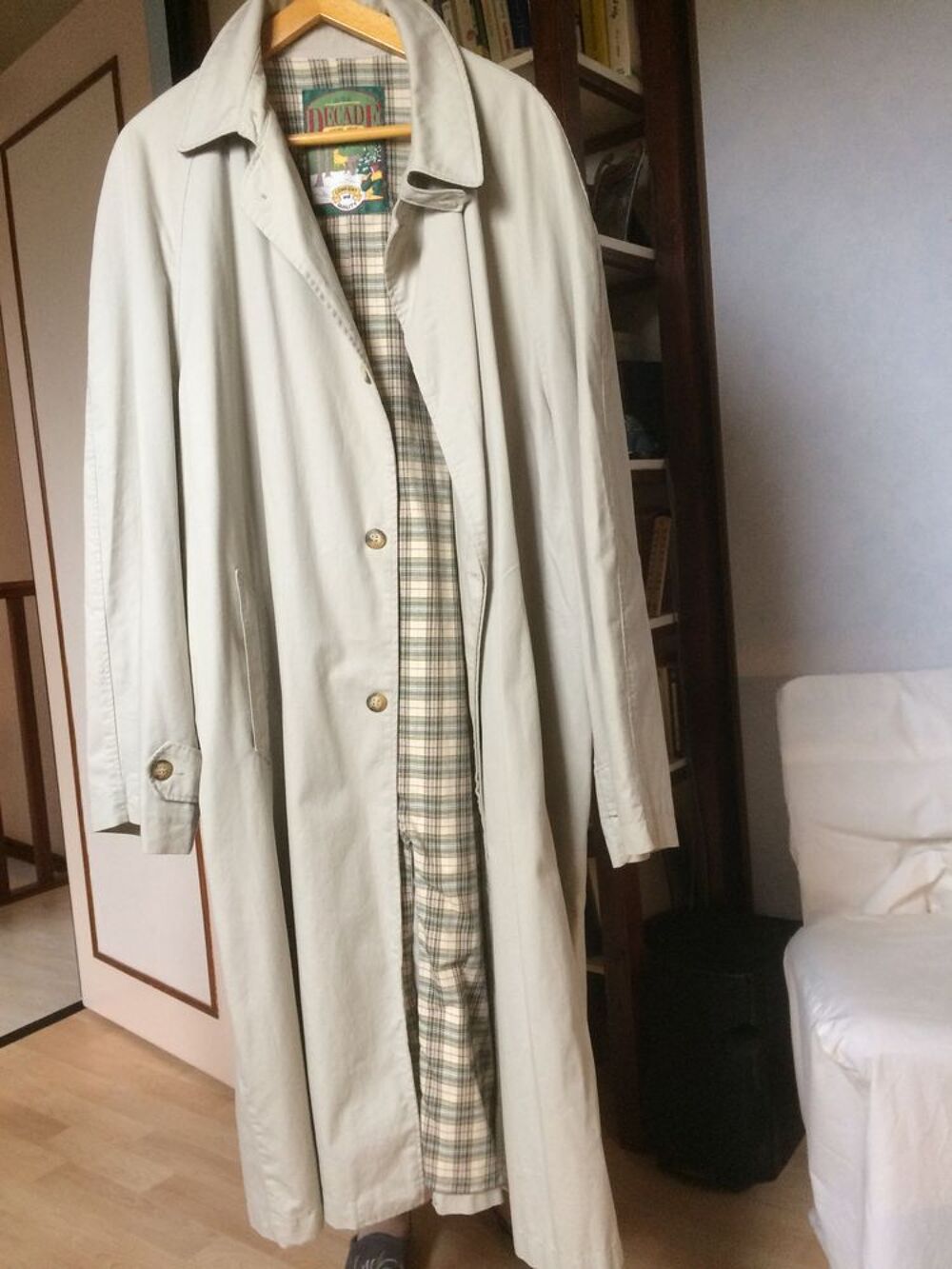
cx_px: 476
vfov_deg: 61.7
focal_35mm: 29
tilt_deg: -4.7
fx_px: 1063
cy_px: 634
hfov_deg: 48.2
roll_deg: +5.0
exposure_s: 1/33
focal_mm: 4.15
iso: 200
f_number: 2.2
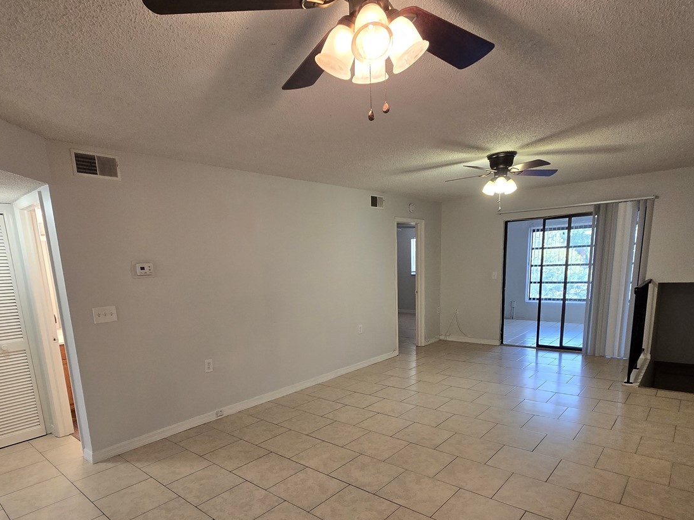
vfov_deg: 66.7
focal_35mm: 19
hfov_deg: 84.6
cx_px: 331
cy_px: 348
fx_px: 381
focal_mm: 2.2
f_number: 2.2
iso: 200
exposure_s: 1/60
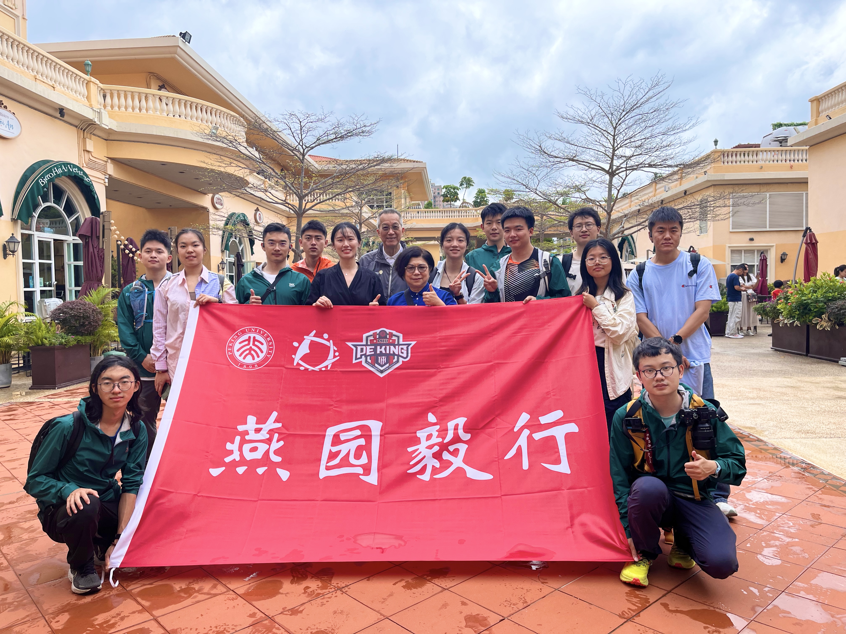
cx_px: 423
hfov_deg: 67.3
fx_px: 635
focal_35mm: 26
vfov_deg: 53.1
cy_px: 317
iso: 50
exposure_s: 1/1009
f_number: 1.6
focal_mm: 5.1
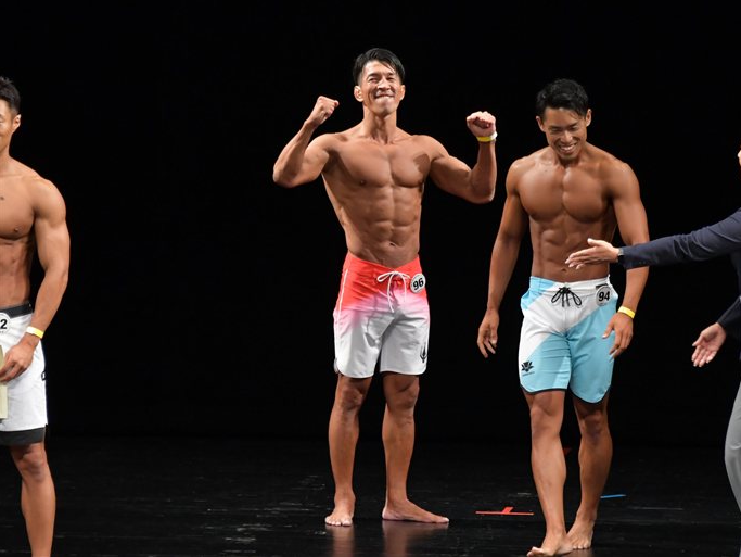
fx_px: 7004
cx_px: 417
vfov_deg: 4.6
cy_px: 278
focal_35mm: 327
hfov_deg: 6.1
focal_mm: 200
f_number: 5.6
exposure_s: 1/400
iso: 3200
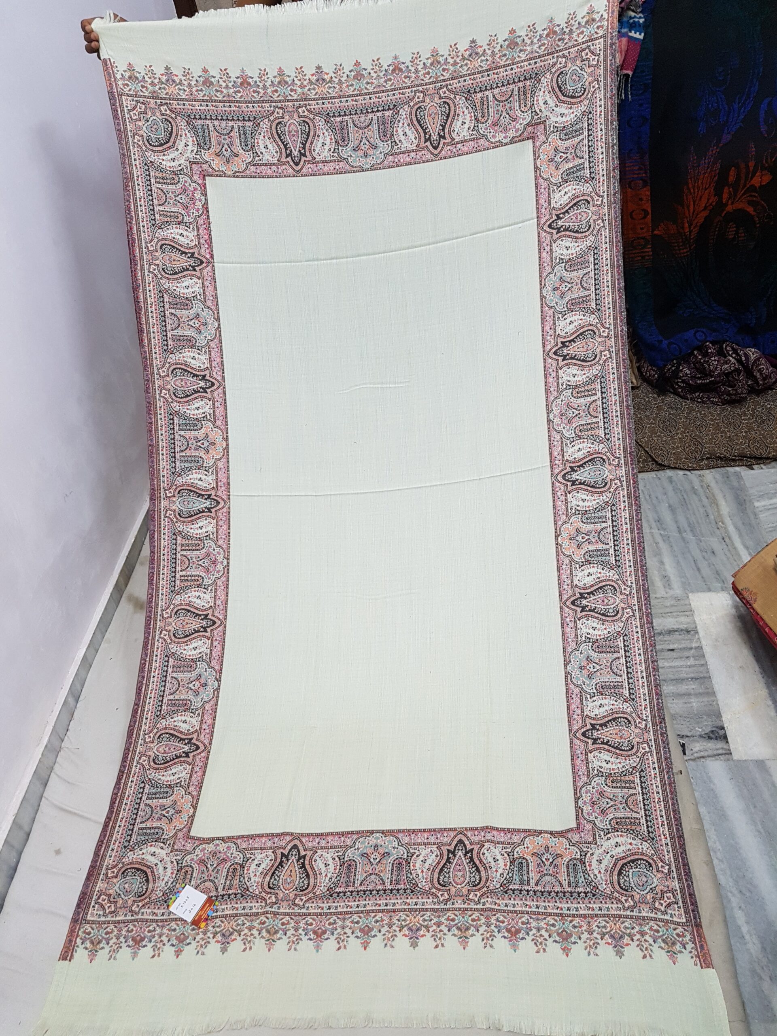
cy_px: 518
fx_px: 778
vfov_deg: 67.3
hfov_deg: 53.1
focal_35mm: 26
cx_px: 388
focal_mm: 4.2
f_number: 1.7
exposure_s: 1/33
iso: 200
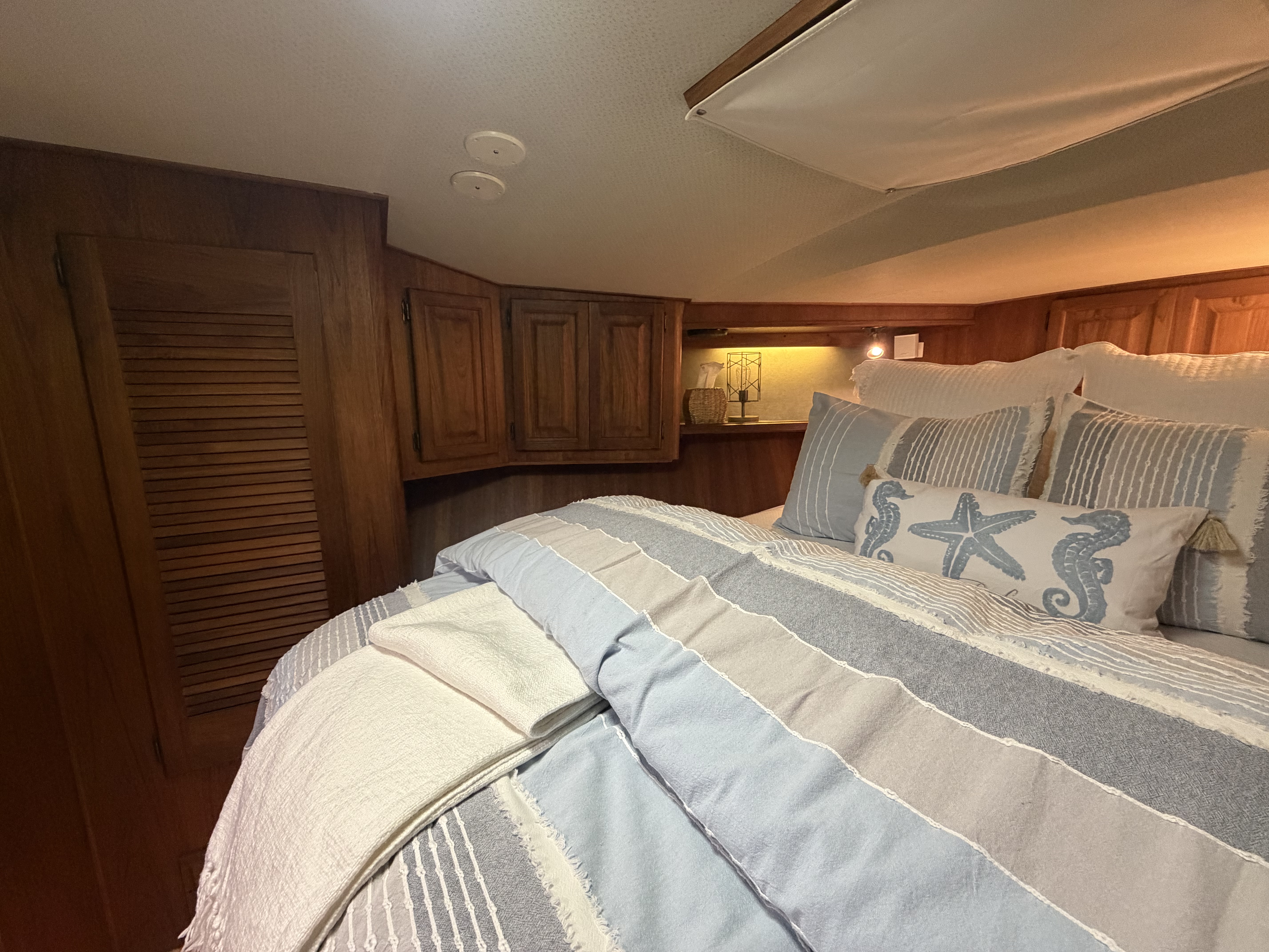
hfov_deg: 102.1
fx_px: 513
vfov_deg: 85.7
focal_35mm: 14
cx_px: 634
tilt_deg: -9.6
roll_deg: -0.4
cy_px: 476
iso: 400
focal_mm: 2.22
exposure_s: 1/60
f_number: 2.2
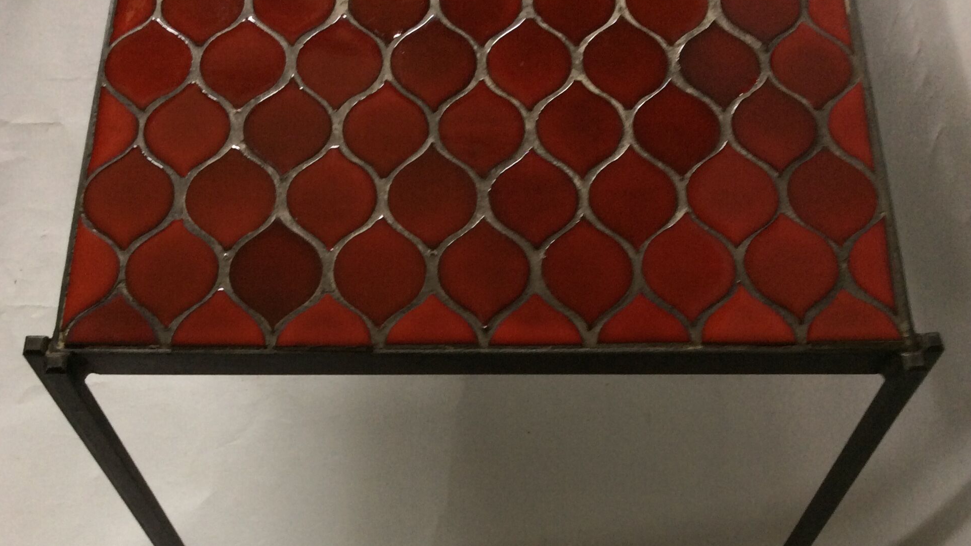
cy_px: 446
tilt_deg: -64.7
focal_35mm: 47
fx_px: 1210
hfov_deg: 43.7
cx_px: 488
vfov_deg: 25.0
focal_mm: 3.3
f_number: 2.4
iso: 40
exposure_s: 1/25
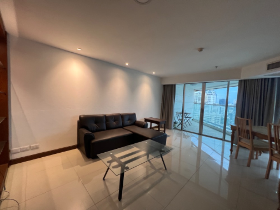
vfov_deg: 89.9
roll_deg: -3.0
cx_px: 140
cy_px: 105
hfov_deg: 106.2
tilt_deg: -3.0
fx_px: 105
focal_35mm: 13
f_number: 1.8
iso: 250
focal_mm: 1.57
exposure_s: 1/107
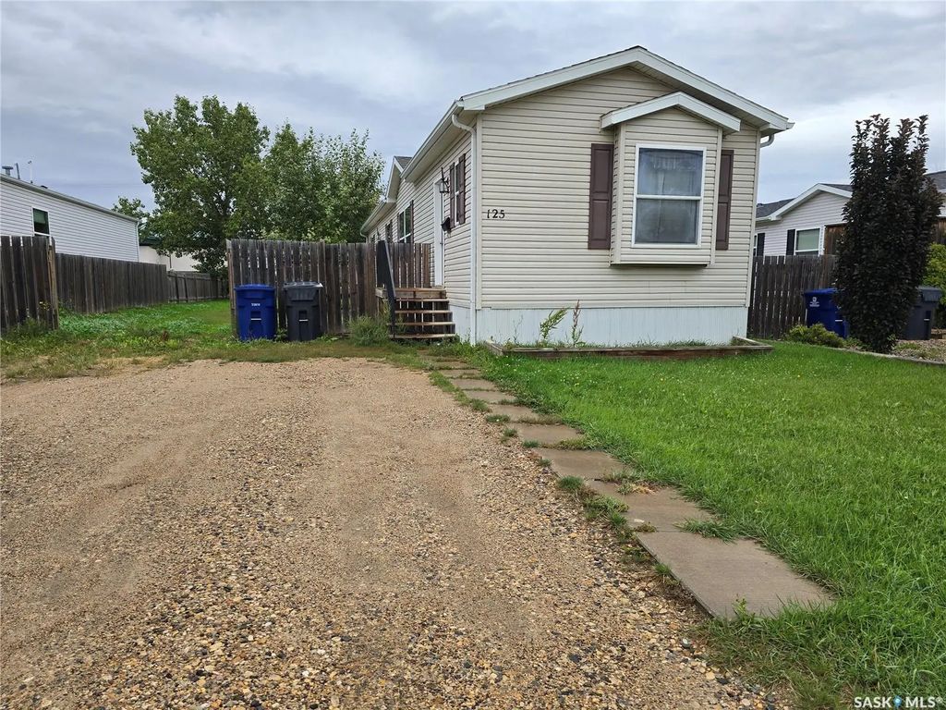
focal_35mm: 23
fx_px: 629
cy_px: 355
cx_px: 473
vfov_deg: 58.9
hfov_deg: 73.9
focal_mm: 6.3
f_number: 1.7
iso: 12
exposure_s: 1/180
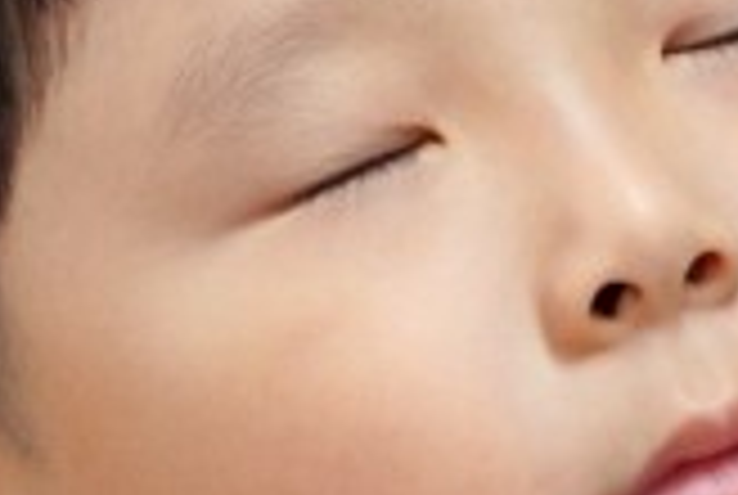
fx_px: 22488
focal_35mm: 1095
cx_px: 328
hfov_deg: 1.9
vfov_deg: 1.3
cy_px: 526
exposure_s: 1/250
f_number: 4
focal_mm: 200
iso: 4000
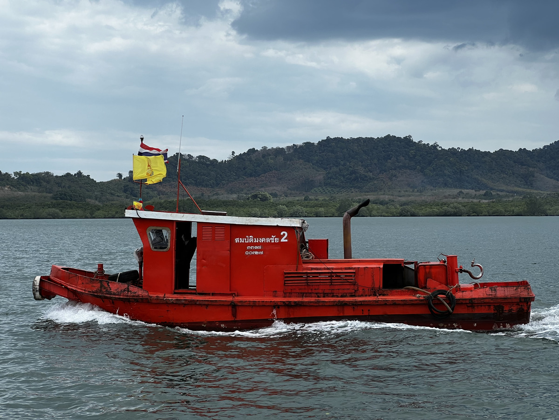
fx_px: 1243
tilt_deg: +1.1
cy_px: 210
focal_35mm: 77
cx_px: 280
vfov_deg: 19.1
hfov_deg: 25.3
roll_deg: +0.7
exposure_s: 1/521
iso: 32
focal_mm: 9
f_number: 2.8
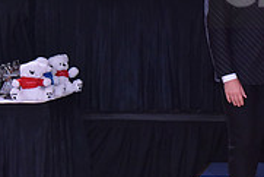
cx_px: 368
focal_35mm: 199
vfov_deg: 6.9
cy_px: -11
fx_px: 1460
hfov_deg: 10.1
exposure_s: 1/250
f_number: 5
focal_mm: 62
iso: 2000
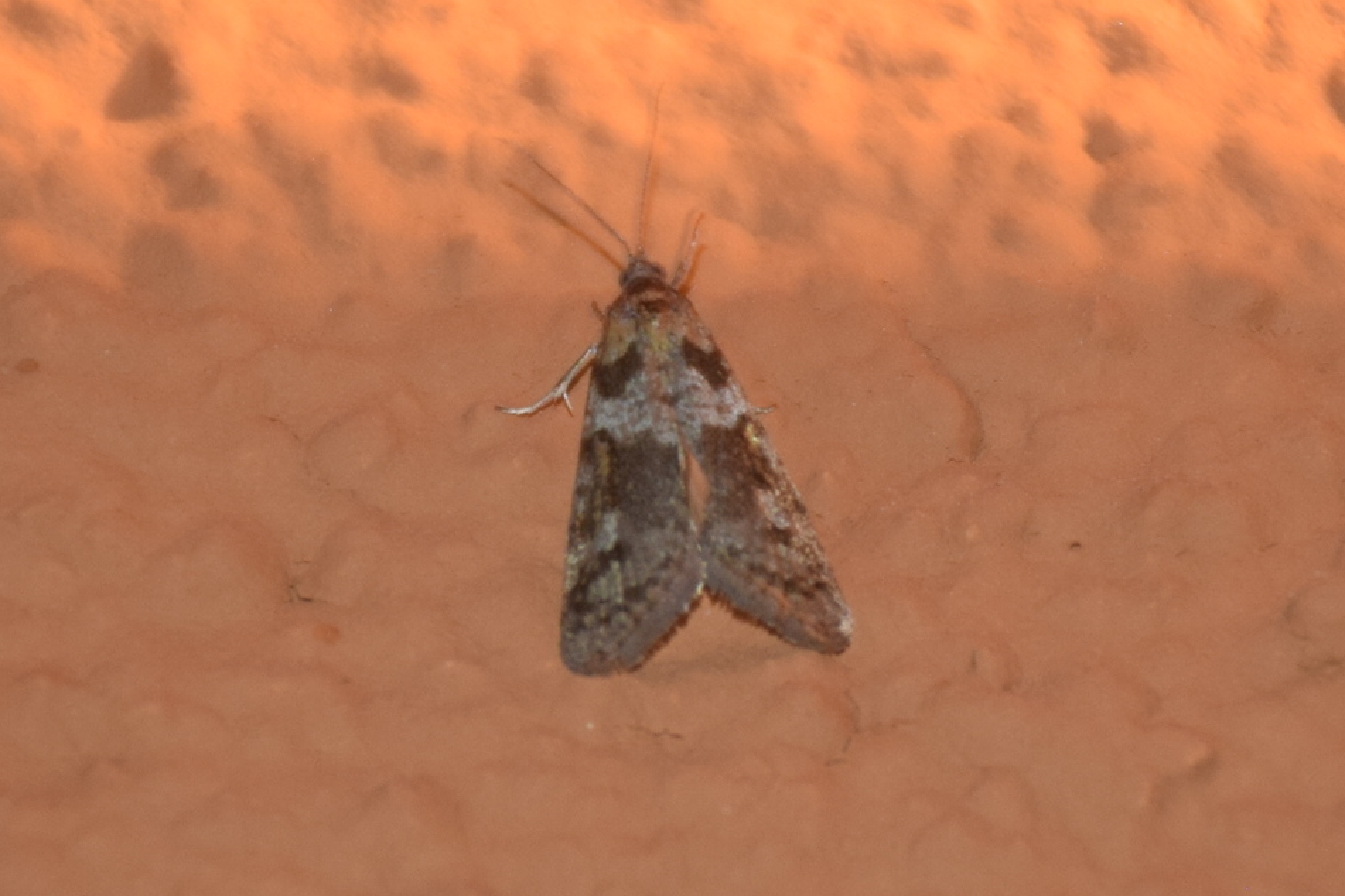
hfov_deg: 9.7
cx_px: 675
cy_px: 448
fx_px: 7920
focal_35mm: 212
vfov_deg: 6.5
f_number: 5.6
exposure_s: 1/60
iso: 400
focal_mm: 140
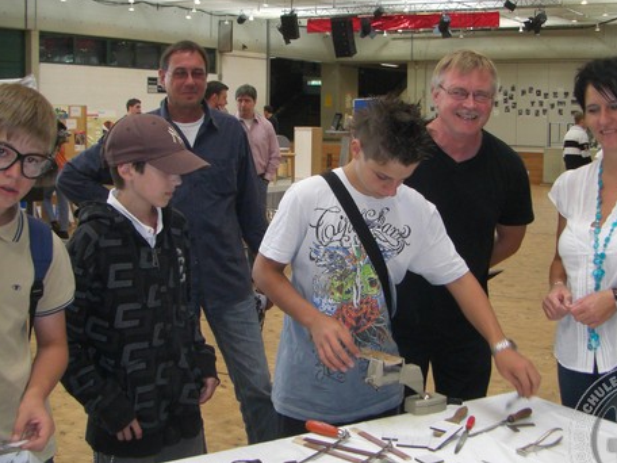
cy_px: 214
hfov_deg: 38.2
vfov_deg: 29.1
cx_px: 318
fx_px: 891
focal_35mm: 50
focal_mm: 6.3
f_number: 3.4
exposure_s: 1/30
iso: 200
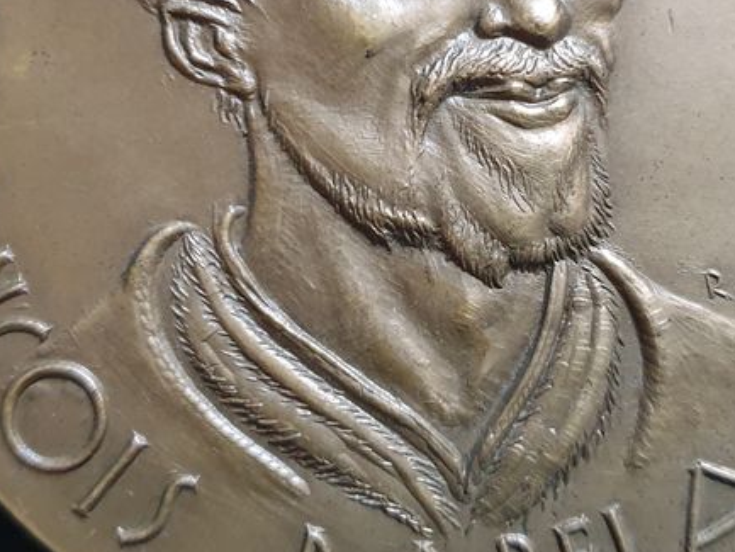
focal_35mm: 60
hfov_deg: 32.2
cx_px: 399
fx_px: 1274
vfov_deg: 23.9
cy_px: 88
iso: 250
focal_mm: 4.3
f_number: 1.5
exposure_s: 1/28
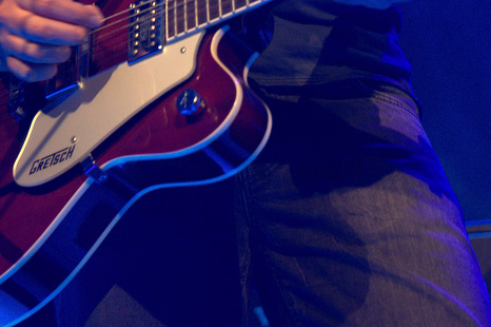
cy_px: 82
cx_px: 213
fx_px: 1581
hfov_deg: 17.6
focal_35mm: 116
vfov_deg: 11.8
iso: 2800
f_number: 2.8
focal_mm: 50
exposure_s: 1/50
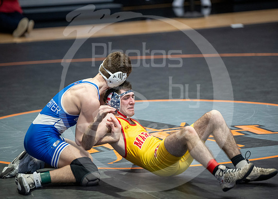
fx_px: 1629
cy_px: 99
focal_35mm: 206
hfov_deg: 9.8
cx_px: 150
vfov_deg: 7.0
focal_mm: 195
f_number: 2.8
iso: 3200
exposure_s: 1/1000
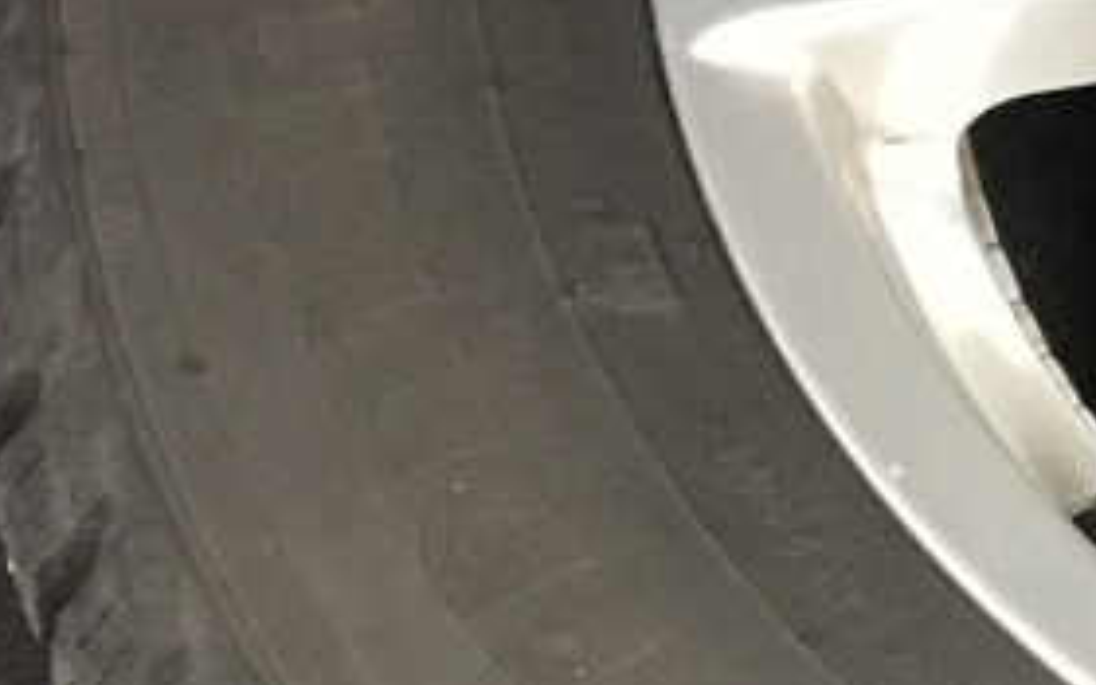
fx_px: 5048
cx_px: 2075
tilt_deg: -59.2
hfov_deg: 11.4
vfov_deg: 7.8
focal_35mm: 169
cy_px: 164
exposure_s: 1/25
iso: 200
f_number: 2.4
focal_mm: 3.3
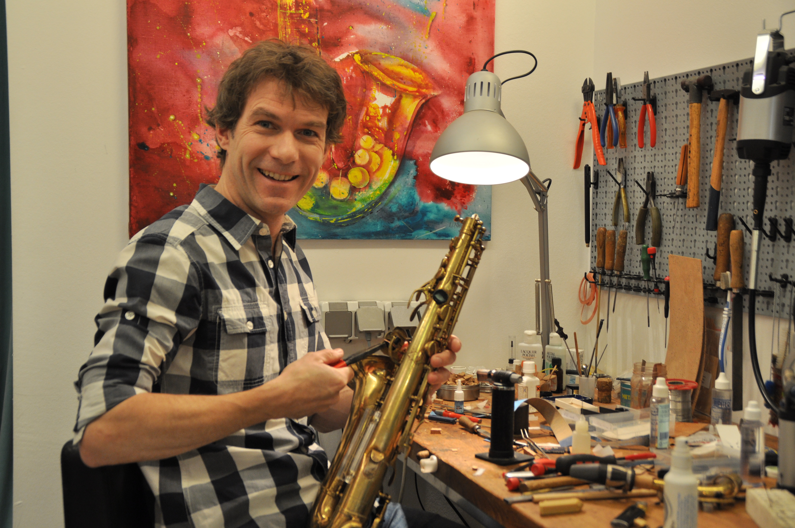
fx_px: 1059
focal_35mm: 48
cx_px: 398
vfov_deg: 28.0
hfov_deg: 41.2
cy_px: 264
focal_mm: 32
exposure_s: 1/80
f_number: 4.5
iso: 400
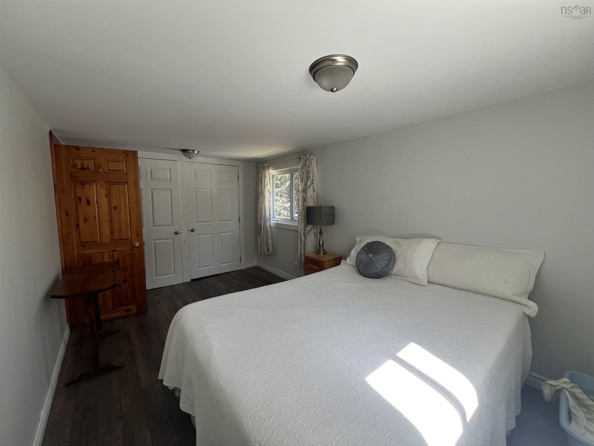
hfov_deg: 106.2
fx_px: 223
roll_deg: +0.6
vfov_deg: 89.9
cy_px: 223
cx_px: 297
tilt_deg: -5.3
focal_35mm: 13
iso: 50
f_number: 1.8
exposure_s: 1/99
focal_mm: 1.57
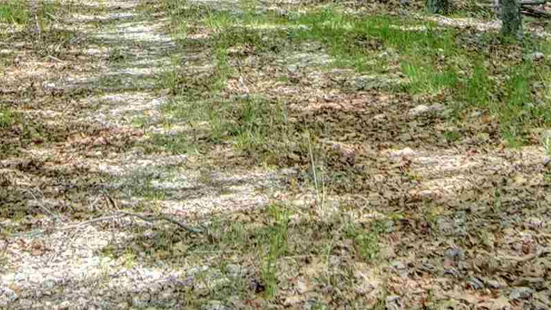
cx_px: 121
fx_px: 1958
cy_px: -190
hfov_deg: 15.9
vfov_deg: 8.8
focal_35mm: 134
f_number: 7.1
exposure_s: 1/20
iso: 100
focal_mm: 22
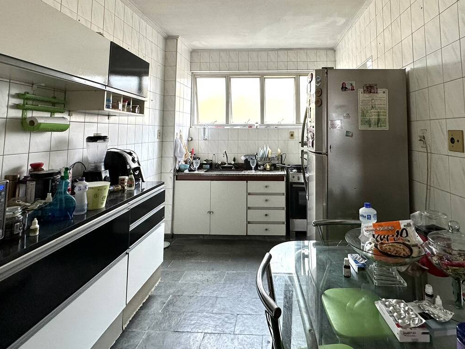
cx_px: 263
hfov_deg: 81.3
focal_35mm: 20
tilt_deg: +5.4
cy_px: 108
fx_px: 269
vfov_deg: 63.8
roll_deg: -0.7
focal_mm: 2.22
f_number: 2.2
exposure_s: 1/120
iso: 160
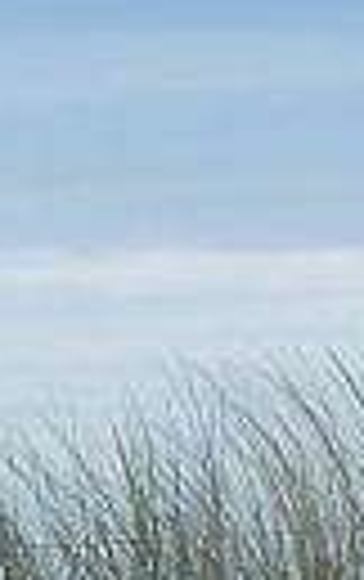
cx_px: -1384
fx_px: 5078
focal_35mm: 321
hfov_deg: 3.7
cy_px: 1263
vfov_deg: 6.3
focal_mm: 5.5
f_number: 3.5
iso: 80
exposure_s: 1/640
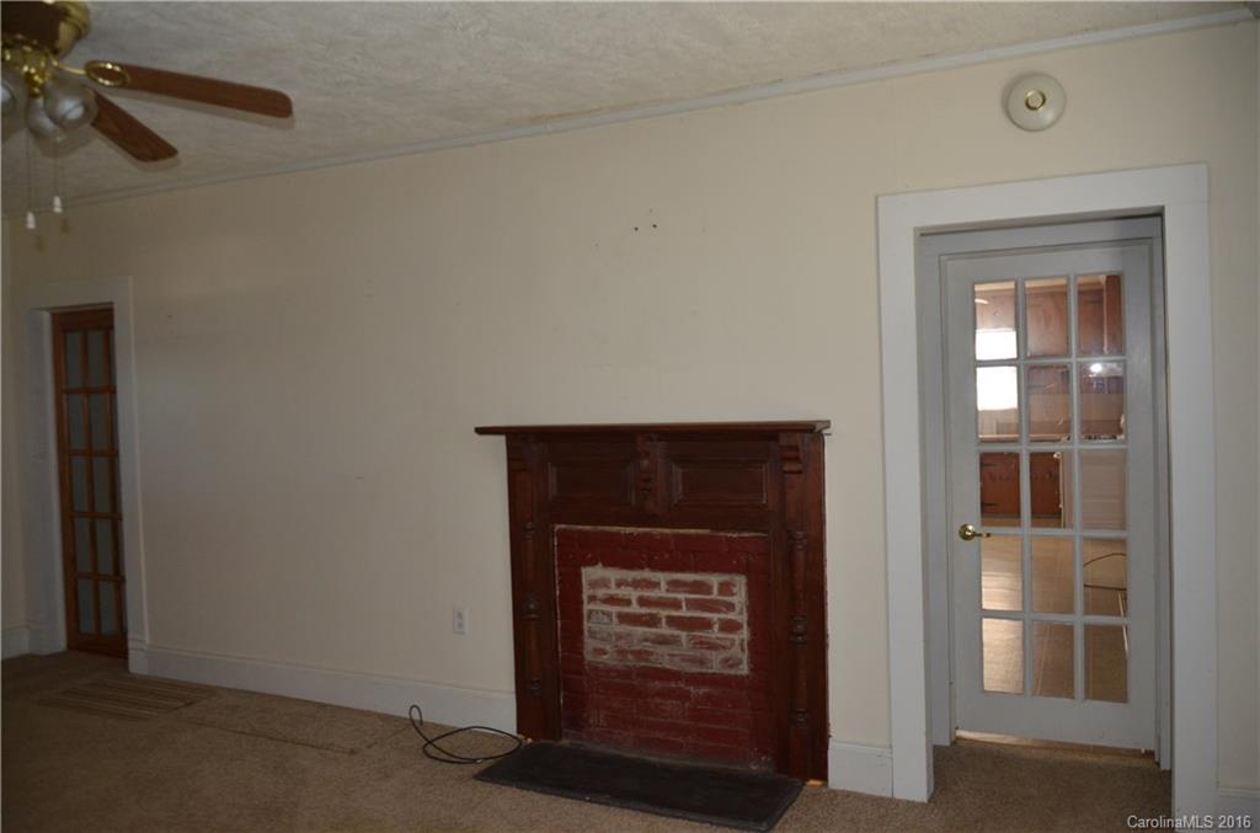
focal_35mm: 27
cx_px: 630
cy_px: 416
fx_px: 943
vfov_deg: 47.7
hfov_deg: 67.5
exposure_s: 1/60
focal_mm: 18
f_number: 3.5
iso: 800
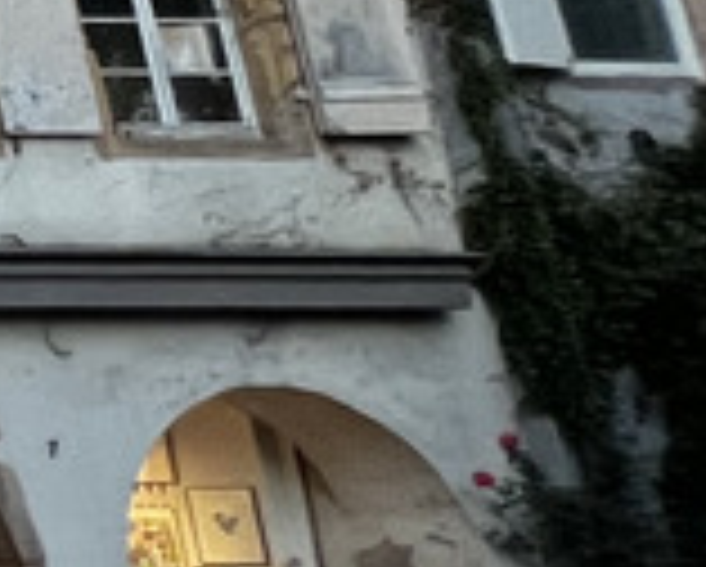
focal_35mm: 97
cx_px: -1934
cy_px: 50
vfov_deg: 15.7
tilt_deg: +12.9
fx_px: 2029
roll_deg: +0.7
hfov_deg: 8.8
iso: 200
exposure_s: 1/50
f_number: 1.8
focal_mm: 1.57
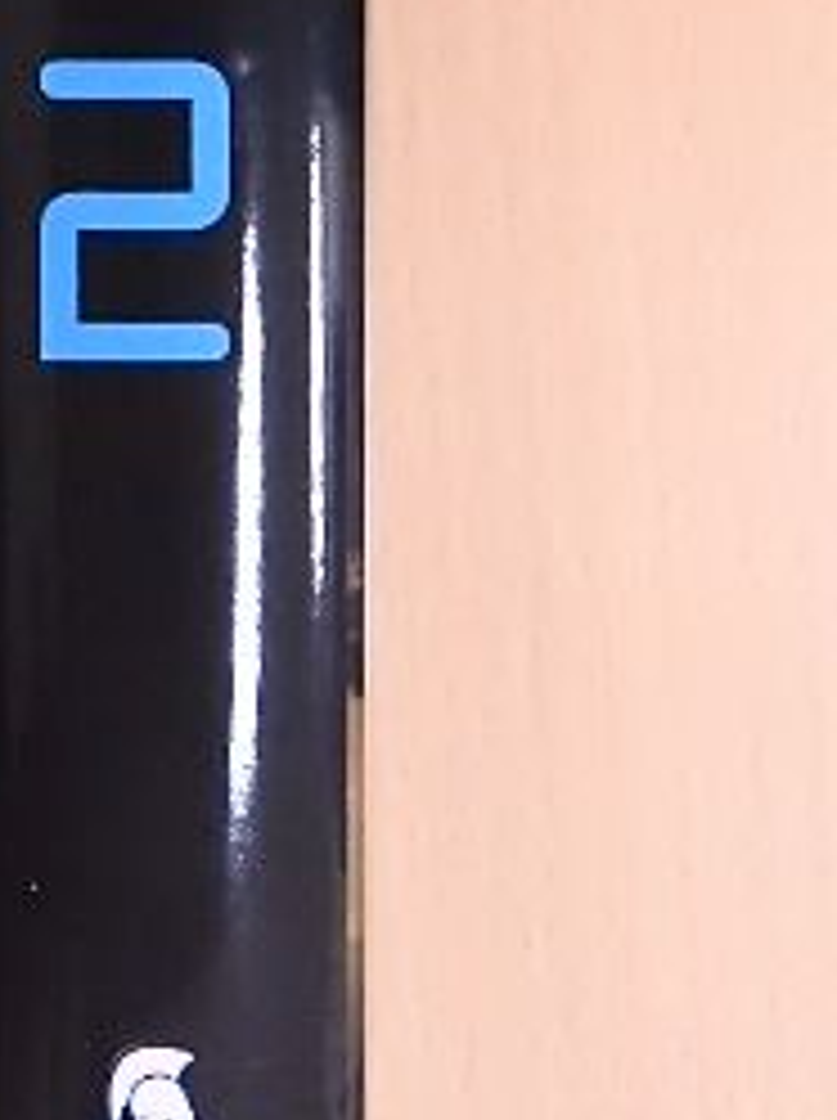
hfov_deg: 14.1
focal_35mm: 103
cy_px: -130
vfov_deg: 18.3
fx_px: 3329
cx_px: -22
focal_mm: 7.2
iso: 1250
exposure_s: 1/80
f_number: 3.8
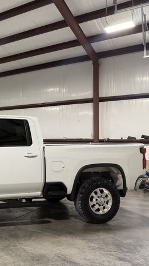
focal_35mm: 36
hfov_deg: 29.3
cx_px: -19
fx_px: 253
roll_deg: -0.6
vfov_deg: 55.3
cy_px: 133
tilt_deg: +2.9
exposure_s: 1/60
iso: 125
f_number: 1.78
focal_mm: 6.76
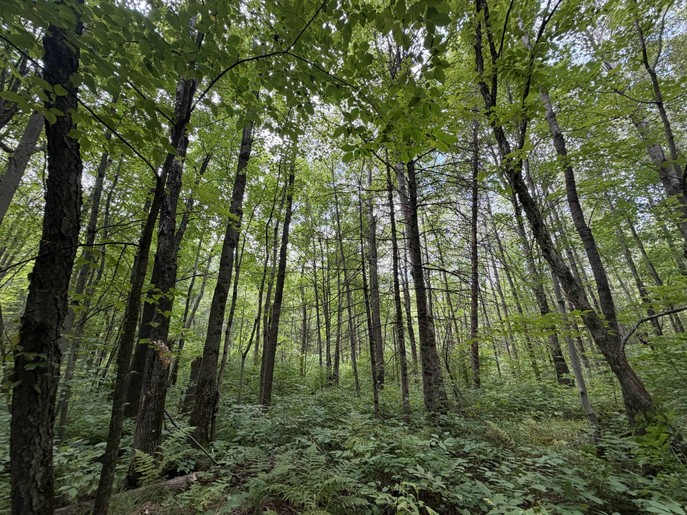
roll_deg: -0.1
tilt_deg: +23.3
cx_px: 344
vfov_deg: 85.7
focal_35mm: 14
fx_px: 278
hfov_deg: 102.1
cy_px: 258
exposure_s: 1/121
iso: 125
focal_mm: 2.22
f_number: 2.2
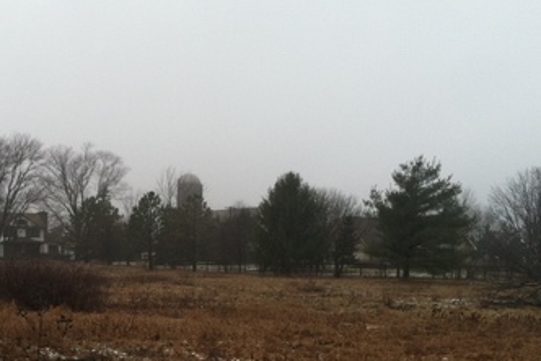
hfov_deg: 28.5
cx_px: 150
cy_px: 291
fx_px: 1053
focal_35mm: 70
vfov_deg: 19.3
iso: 80
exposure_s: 1/151
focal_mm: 3.85
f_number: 2.8
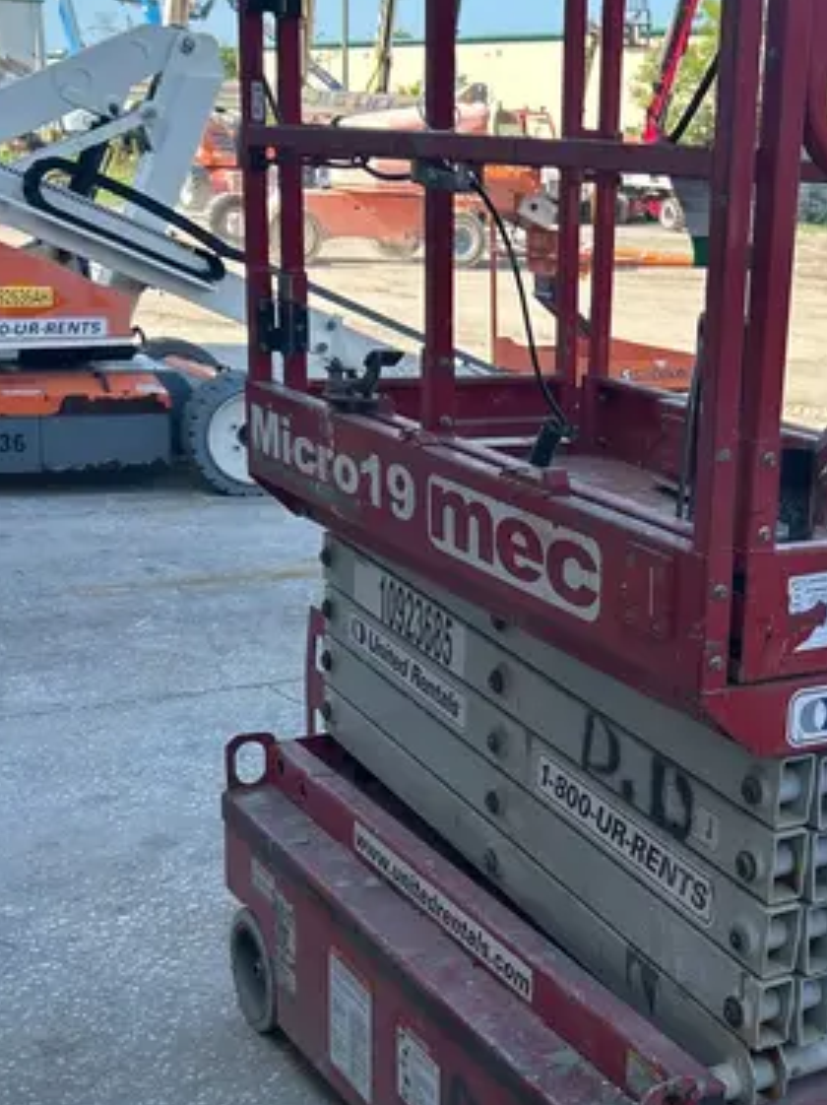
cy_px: 669
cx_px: 694
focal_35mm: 51
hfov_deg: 27.8
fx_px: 1626
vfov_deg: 37.4
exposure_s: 1/1100
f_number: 1.5
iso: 50
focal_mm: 5.7
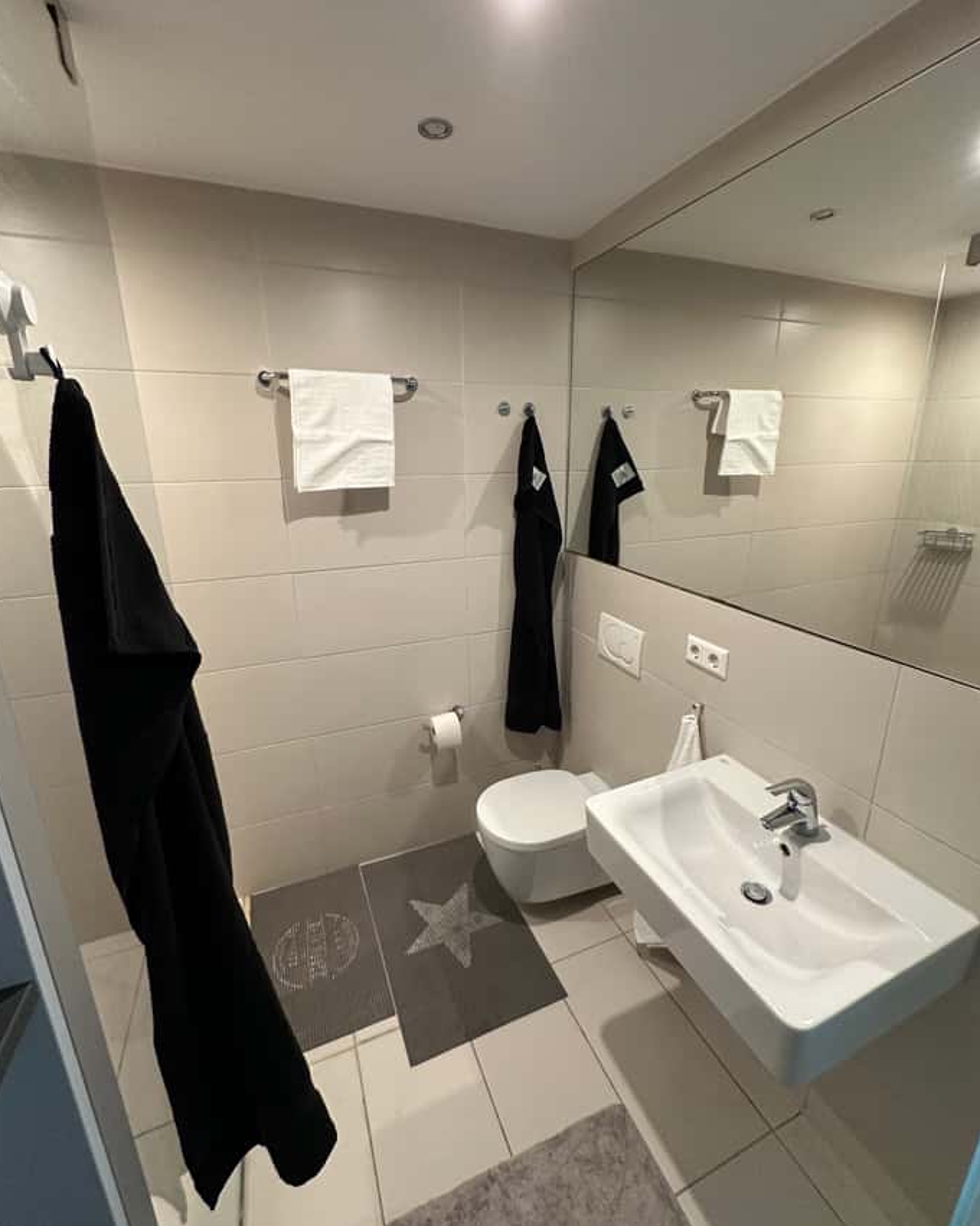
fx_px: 544
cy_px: 602
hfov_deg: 84.0
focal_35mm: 15
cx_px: 496
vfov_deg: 96.8
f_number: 2.2
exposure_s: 1/50
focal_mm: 2.22
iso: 400
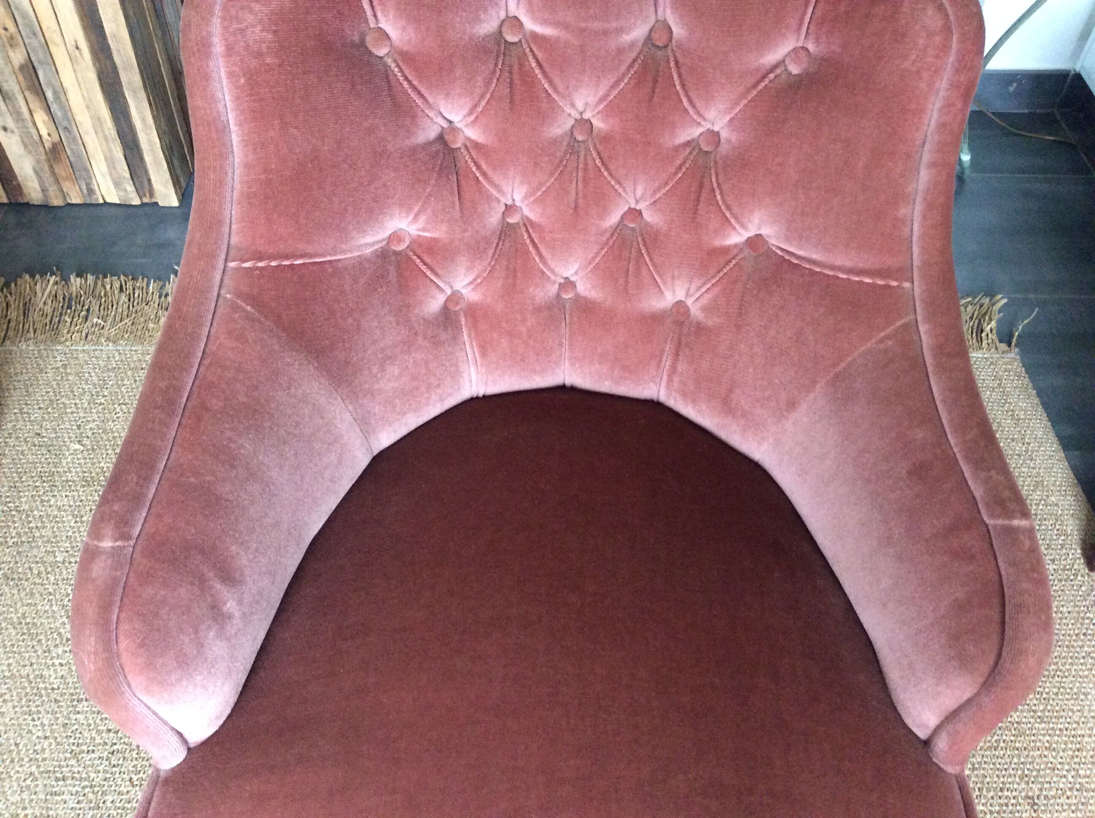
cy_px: 409
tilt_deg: -49.9
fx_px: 1011
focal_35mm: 32
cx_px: 548
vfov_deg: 44.1
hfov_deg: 56.9
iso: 250
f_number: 2.4
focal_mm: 3.3
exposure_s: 1/17
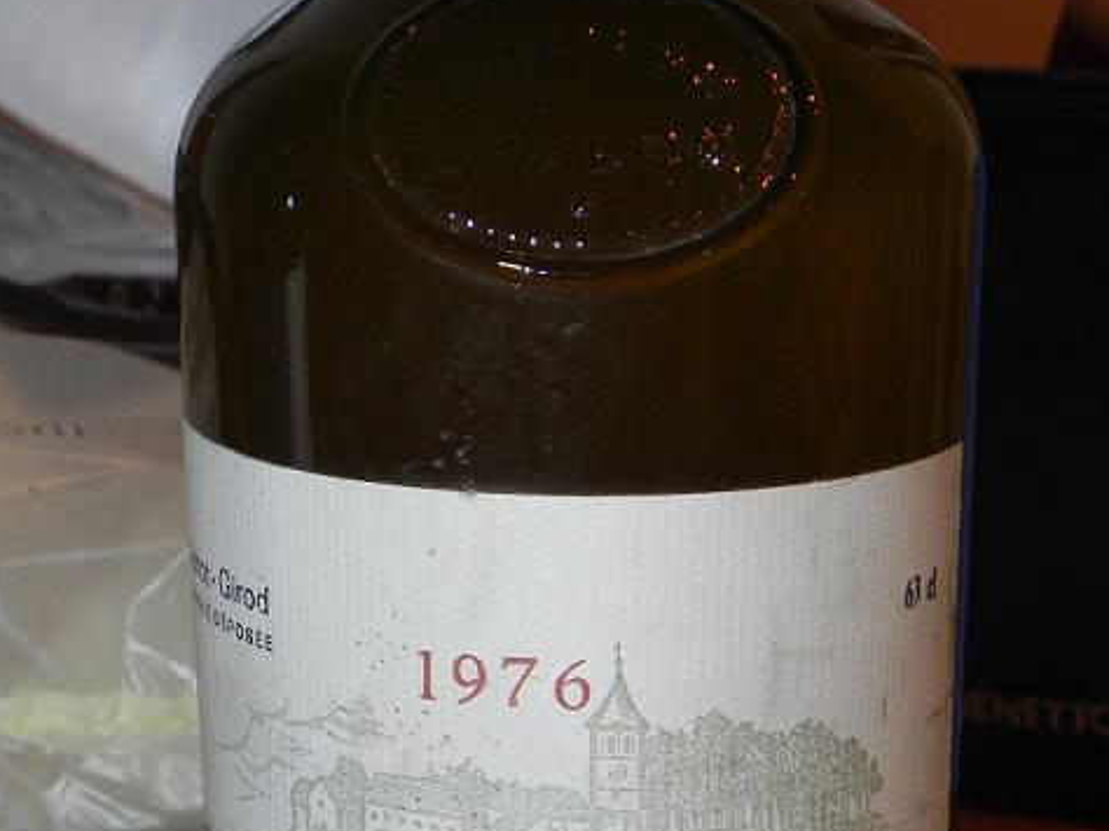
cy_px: 621
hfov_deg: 22.0
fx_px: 2850
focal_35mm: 89
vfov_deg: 16.5
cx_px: 551
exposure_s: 1/30
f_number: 3.5
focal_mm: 11.8
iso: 200
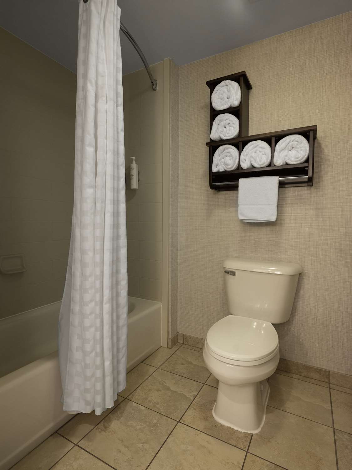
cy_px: 235
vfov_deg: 87.8
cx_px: 176
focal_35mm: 18
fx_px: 244
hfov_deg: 71.6
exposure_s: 1/13
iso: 1000
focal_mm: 23
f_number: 13
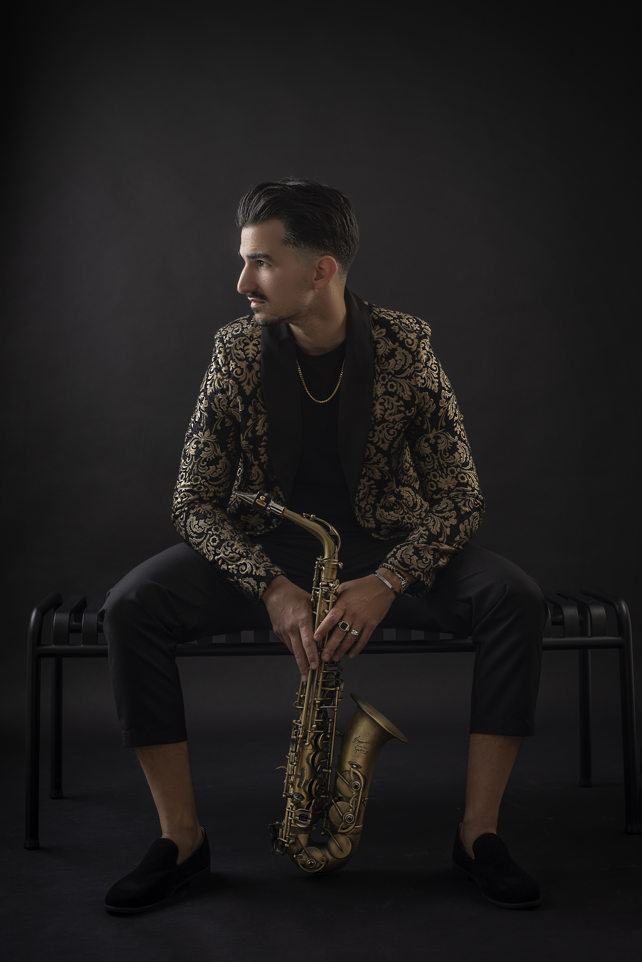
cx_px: 321
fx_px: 1336
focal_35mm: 50
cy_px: 481
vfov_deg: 39.6
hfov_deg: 27.0
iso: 50
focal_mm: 50
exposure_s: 1/160
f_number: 5
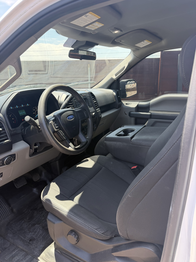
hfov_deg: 56.8
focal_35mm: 24
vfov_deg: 71.6
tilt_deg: -17.5
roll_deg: +1.0
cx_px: 98
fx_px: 181
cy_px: 131
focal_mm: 6.76
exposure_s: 1/547
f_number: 1.78
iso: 100
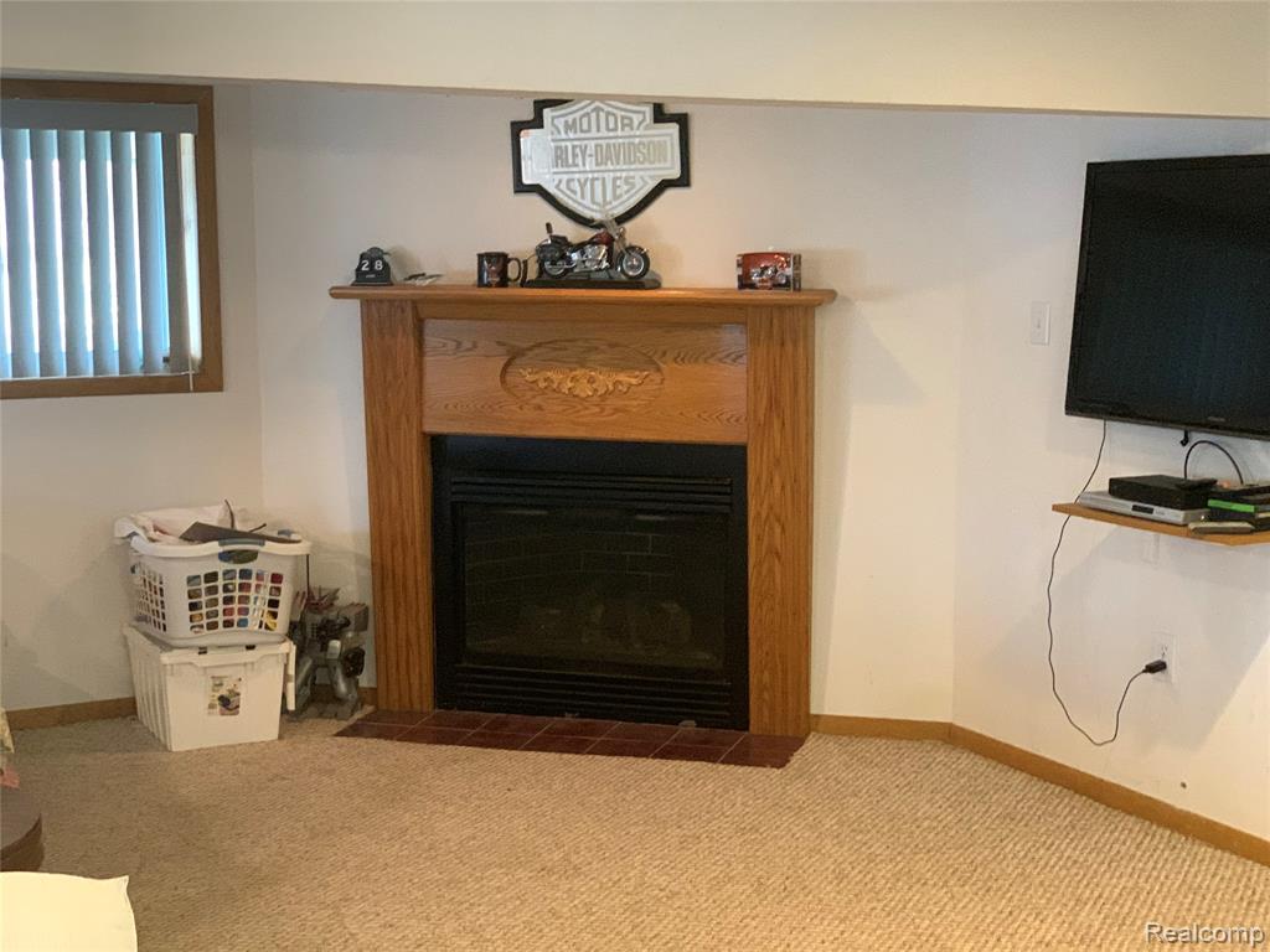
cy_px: 476
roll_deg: +0.0
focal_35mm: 52
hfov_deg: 36.8
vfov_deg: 28.0
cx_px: 635
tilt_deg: -6.7
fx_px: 1908
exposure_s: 1/40
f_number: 2.4
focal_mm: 6
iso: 400
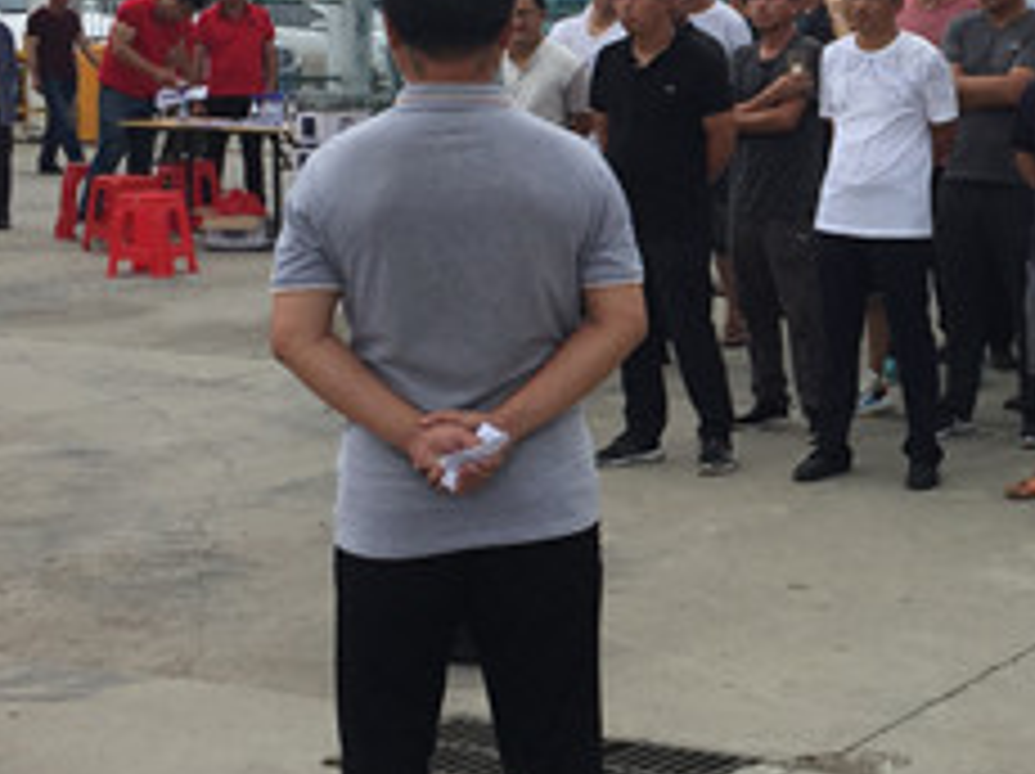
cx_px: 990
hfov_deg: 23.1
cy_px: 205
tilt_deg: -5.5
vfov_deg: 17.9
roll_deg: -2.8
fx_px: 2449
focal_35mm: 82
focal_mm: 4.15
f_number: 2.2
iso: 32
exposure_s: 1/920
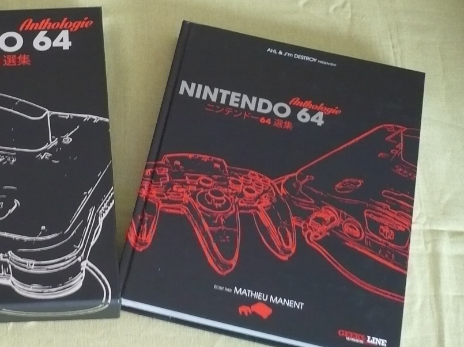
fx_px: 938
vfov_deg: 21.0
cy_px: 163
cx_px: 120
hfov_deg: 27.4
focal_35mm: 70
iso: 250
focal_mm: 5.8
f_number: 2.8
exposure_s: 1/8
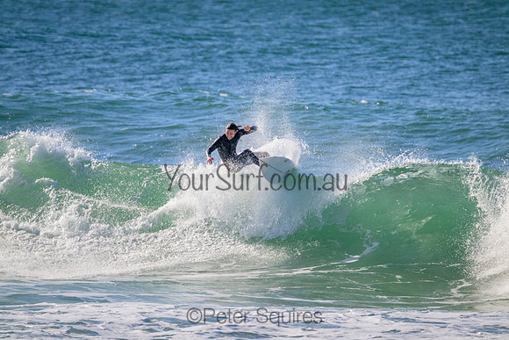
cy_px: 170
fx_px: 11313
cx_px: 254
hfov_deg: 2.6
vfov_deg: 1.7
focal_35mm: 800
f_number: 11
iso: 1100
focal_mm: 800
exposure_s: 1/2000
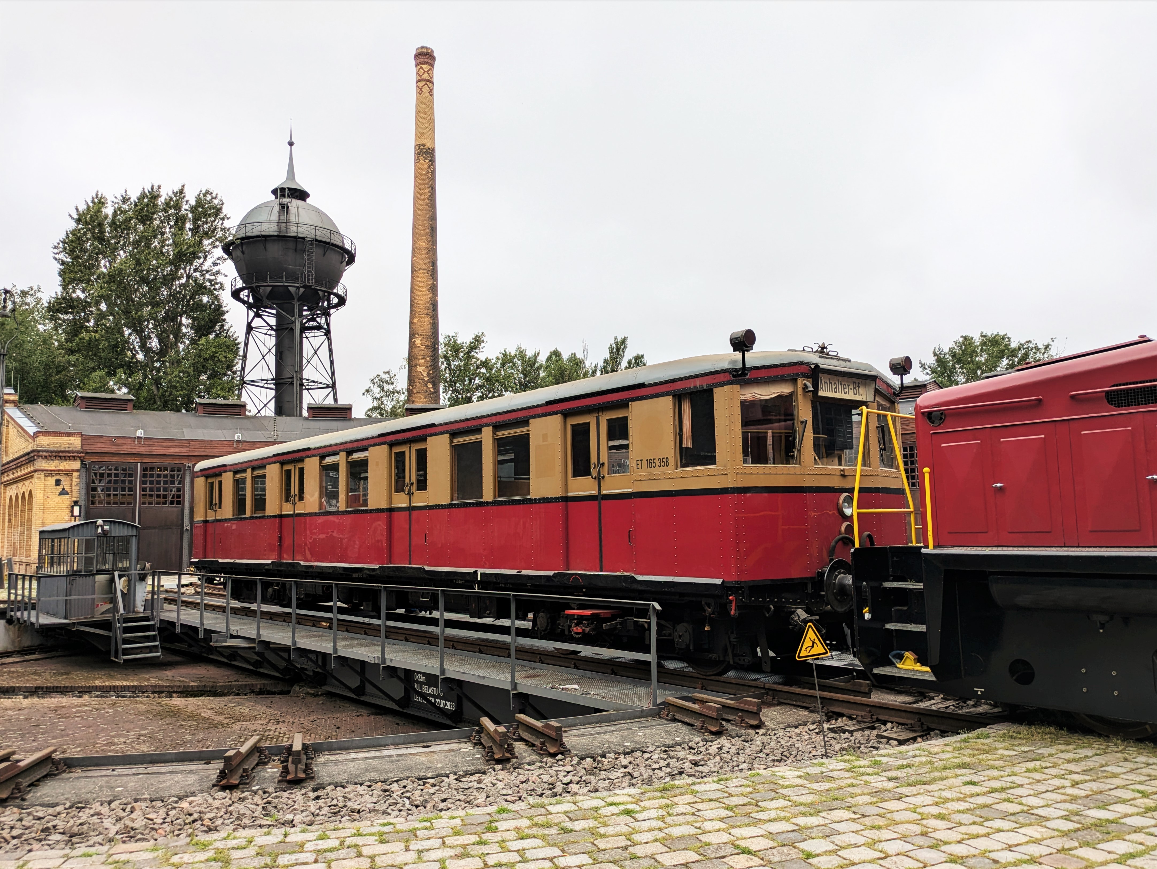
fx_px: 836
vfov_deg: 54.9
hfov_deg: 69.4
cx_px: 578
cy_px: 434
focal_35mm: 25
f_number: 1.89
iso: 45
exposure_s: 1/504
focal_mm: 5.43
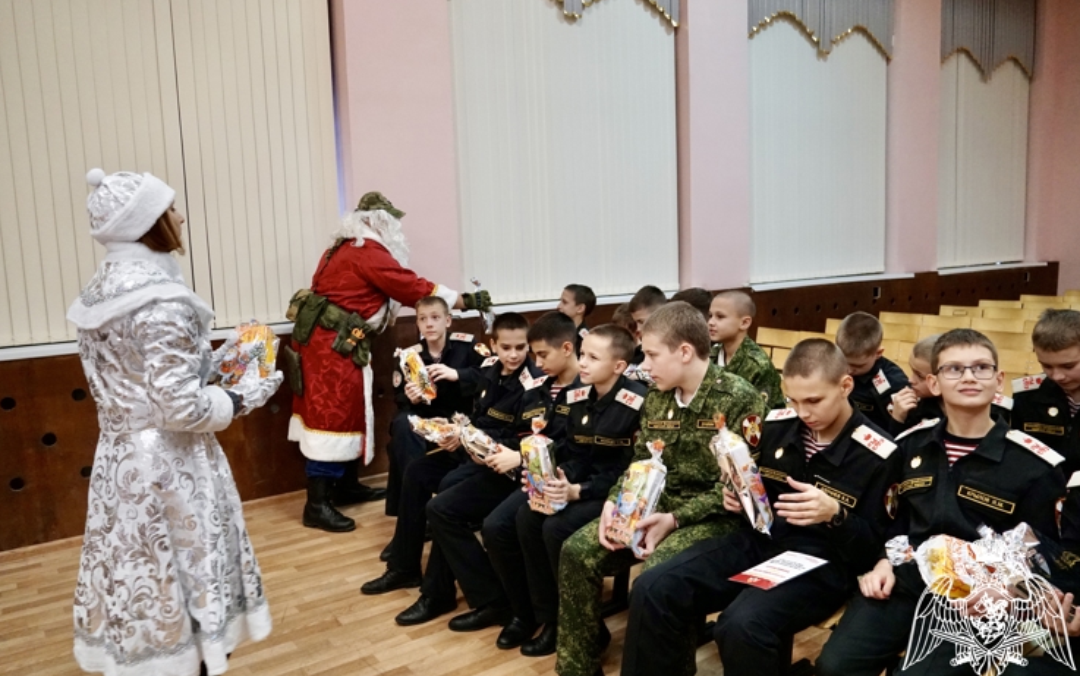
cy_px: 340
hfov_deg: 66.5
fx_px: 824
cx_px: 541
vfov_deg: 44.6
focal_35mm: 28
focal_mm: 18
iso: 2500
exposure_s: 1/160
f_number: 3.5
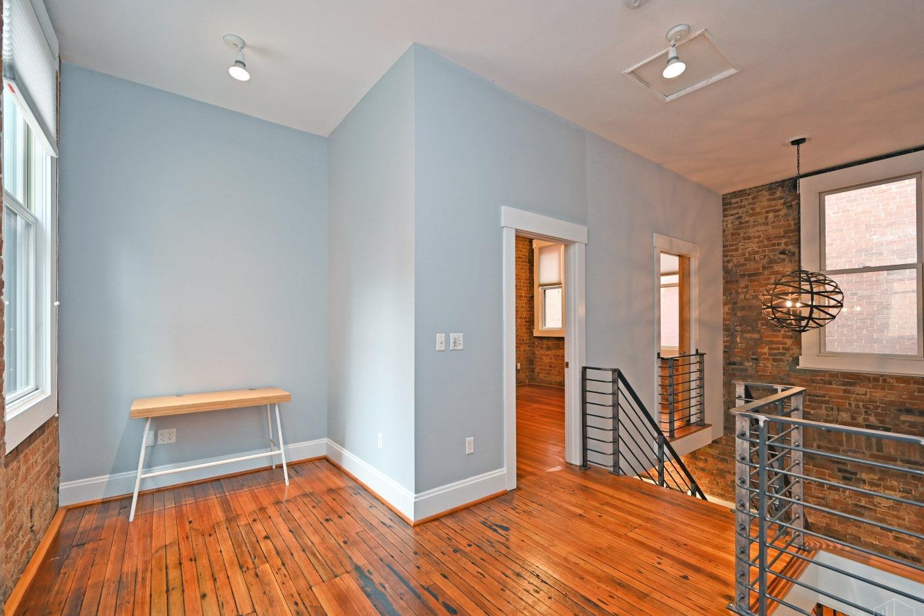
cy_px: 321
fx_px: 385
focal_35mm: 15
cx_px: 446
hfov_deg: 100.4
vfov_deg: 77.3
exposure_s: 1/60
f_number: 4
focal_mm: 14
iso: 400
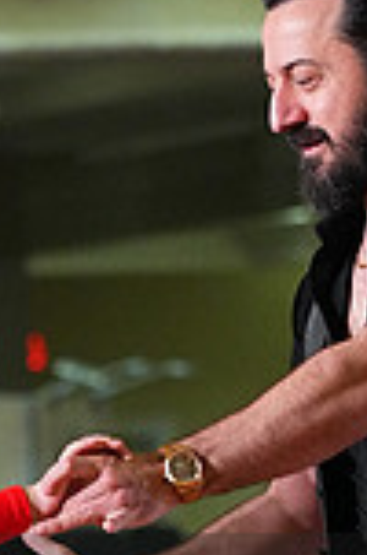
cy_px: 658
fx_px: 8464
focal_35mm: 551
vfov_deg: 3.7
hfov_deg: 2.5
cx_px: 94
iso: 8000
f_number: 5
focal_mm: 143
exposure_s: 1/400
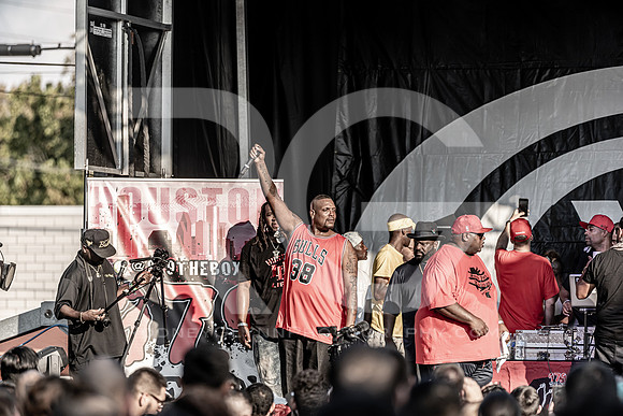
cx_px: 312
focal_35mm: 200
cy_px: 208
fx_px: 3462
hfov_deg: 10.3
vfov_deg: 6.9
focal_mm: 200
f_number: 2.8
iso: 100
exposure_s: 1/1600
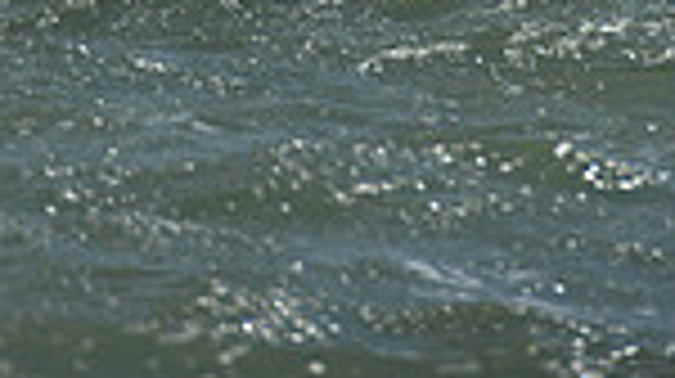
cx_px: -106
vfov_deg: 1.5
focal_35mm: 810
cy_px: -882
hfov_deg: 2.7
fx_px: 14482
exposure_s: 1/2000
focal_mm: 200
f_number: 9
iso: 250
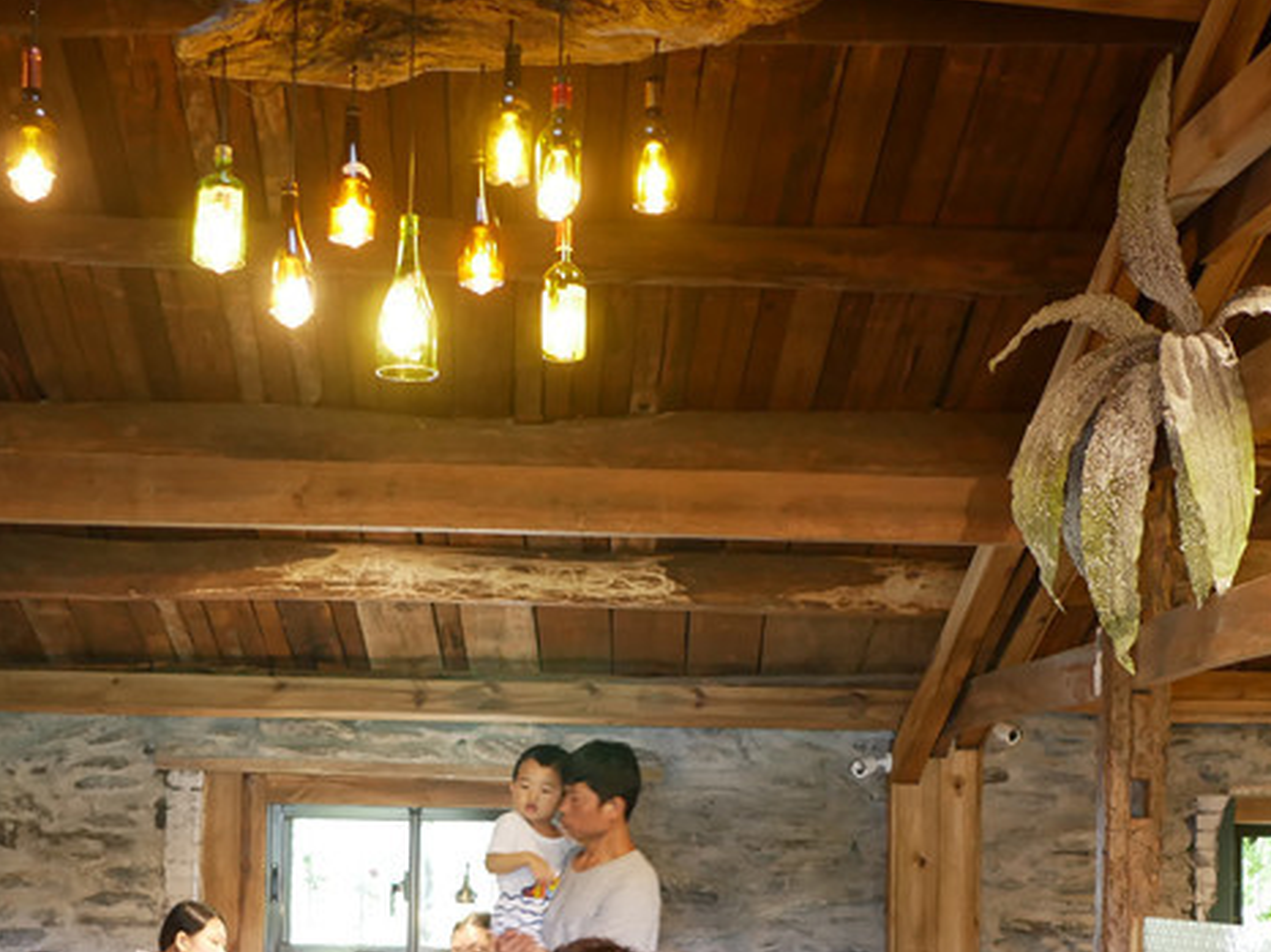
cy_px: 790
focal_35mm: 58
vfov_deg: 24.7
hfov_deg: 33.1
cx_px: 461
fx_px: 2128
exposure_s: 1/60
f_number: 1.7
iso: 640
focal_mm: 15
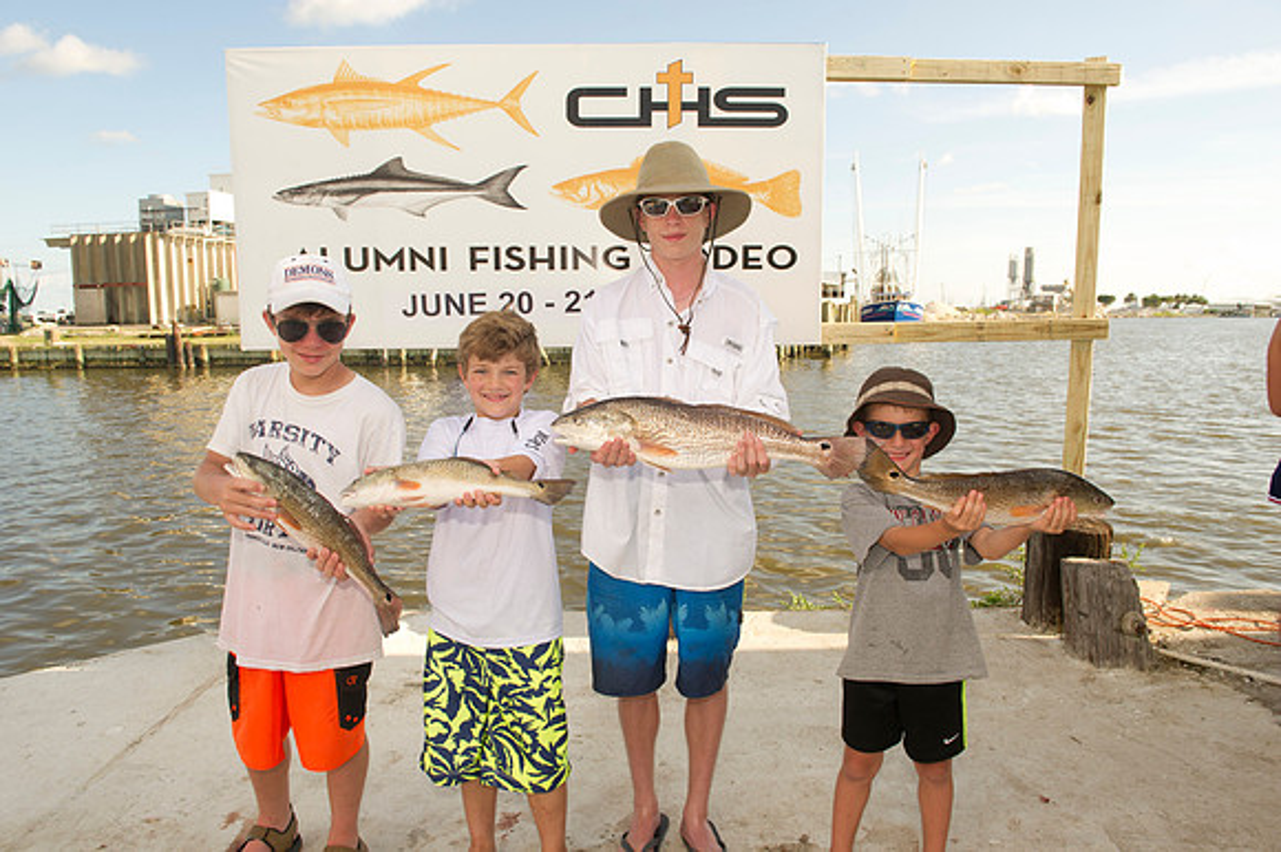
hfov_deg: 73.8
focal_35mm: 24
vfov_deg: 53.1
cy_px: 426
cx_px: 640
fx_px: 853
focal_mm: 24
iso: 400
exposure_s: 1/250
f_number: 10
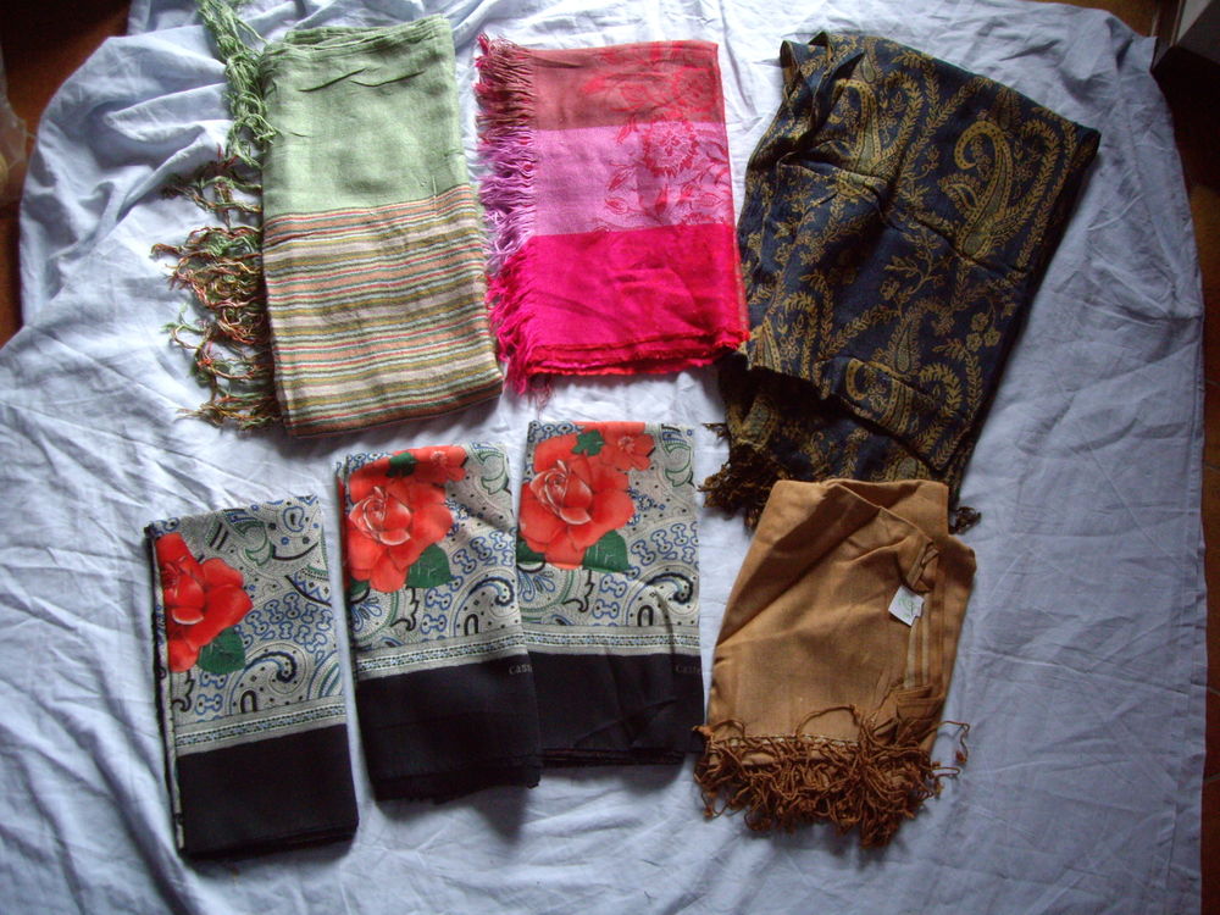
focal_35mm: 38
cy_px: 458
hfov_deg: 49.0
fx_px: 1339
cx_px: 610
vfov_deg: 37.7
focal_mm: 6.2
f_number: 2.7
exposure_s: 1/15
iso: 200
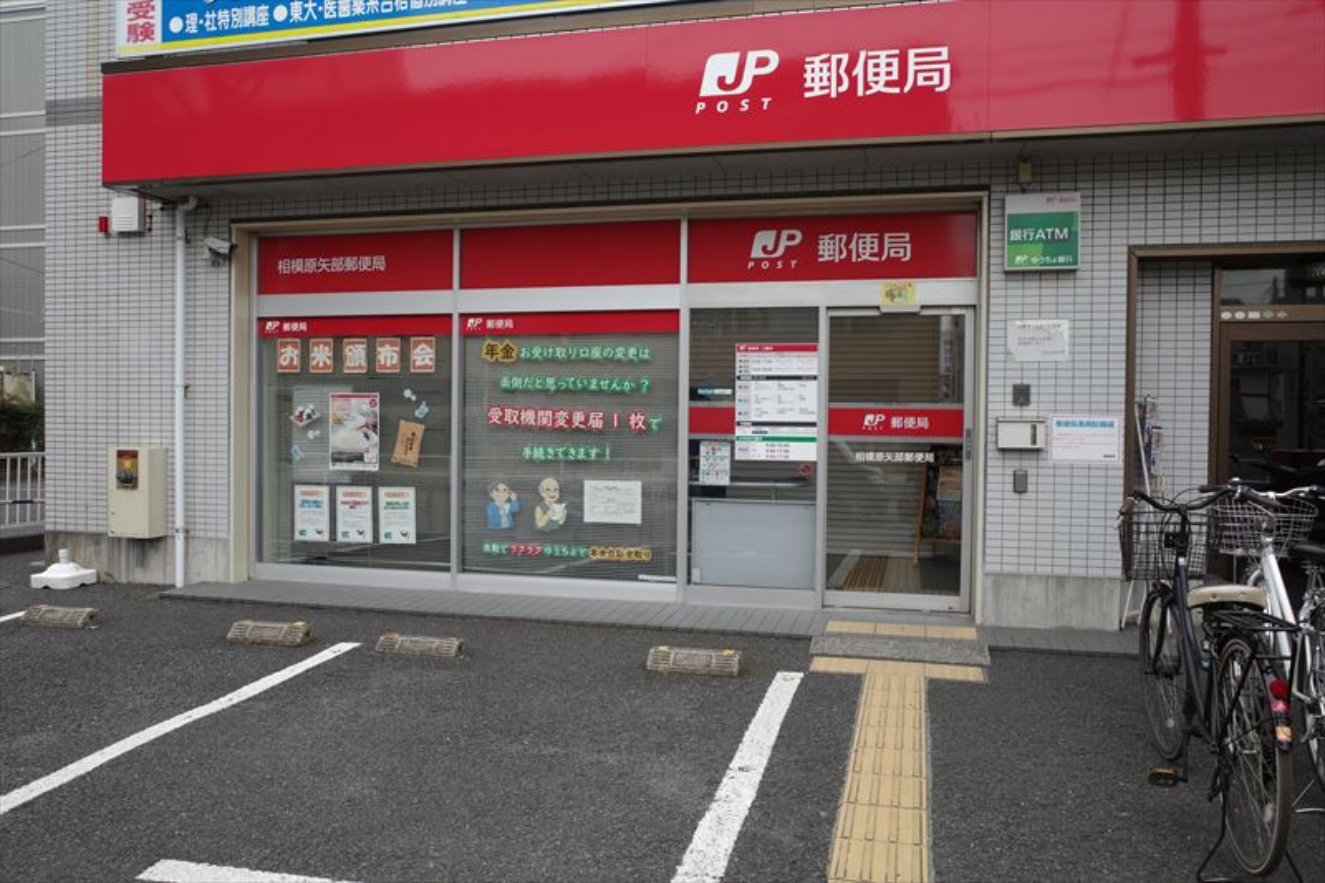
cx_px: 662
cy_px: 442
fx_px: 1030
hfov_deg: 65.5
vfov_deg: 46.4
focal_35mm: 28
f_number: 3.5
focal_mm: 18.3
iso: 100
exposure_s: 1/200
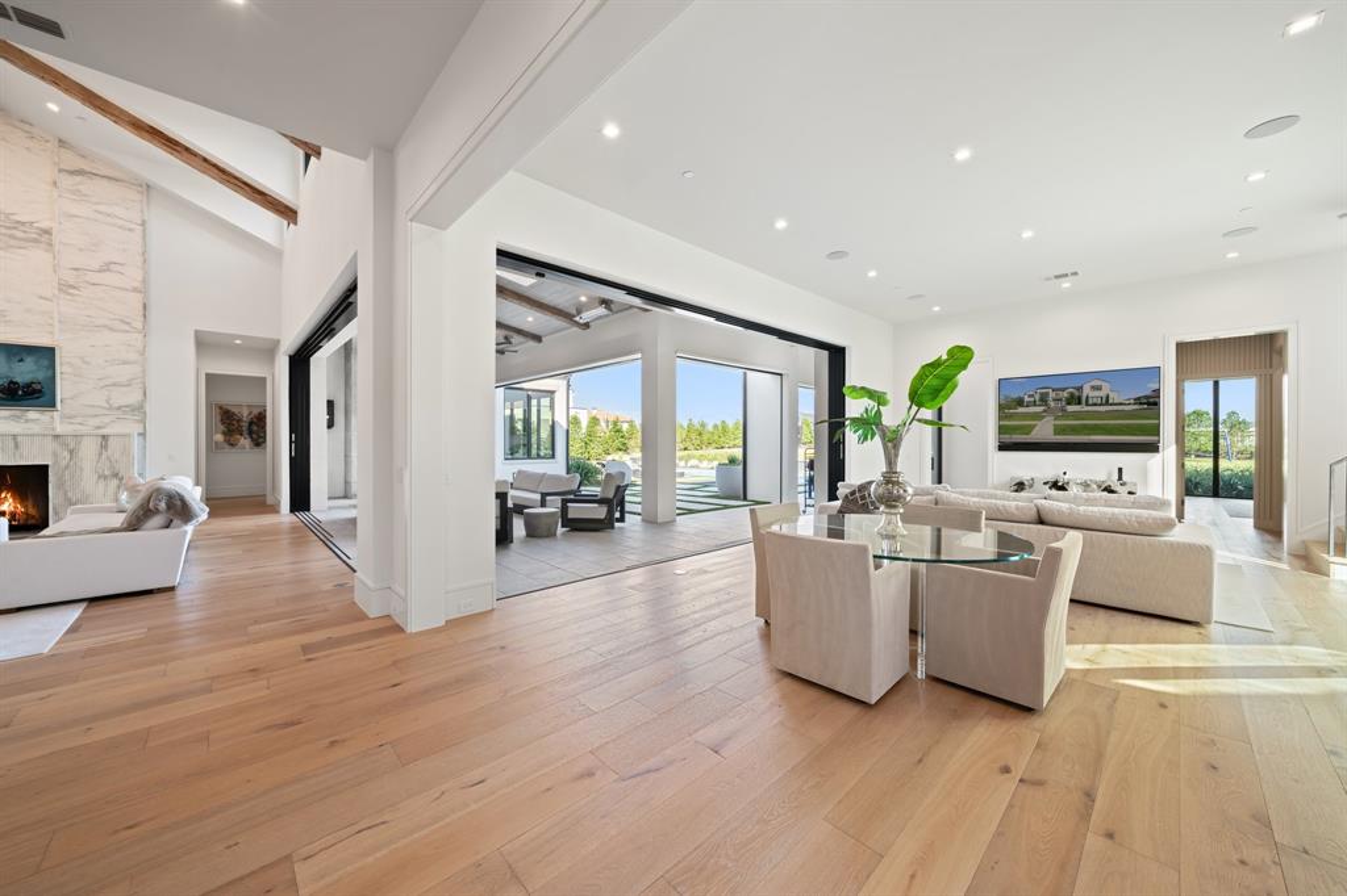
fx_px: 486
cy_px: 448
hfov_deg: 108.3
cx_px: 674
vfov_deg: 85.4
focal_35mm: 13
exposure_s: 1/2
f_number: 9
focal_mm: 13
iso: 125
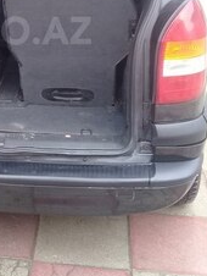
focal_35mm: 68
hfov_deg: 20.9
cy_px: 31
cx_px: -2
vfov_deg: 27.6
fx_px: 541
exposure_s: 1/100
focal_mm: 3.3
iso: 64
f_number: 2.2
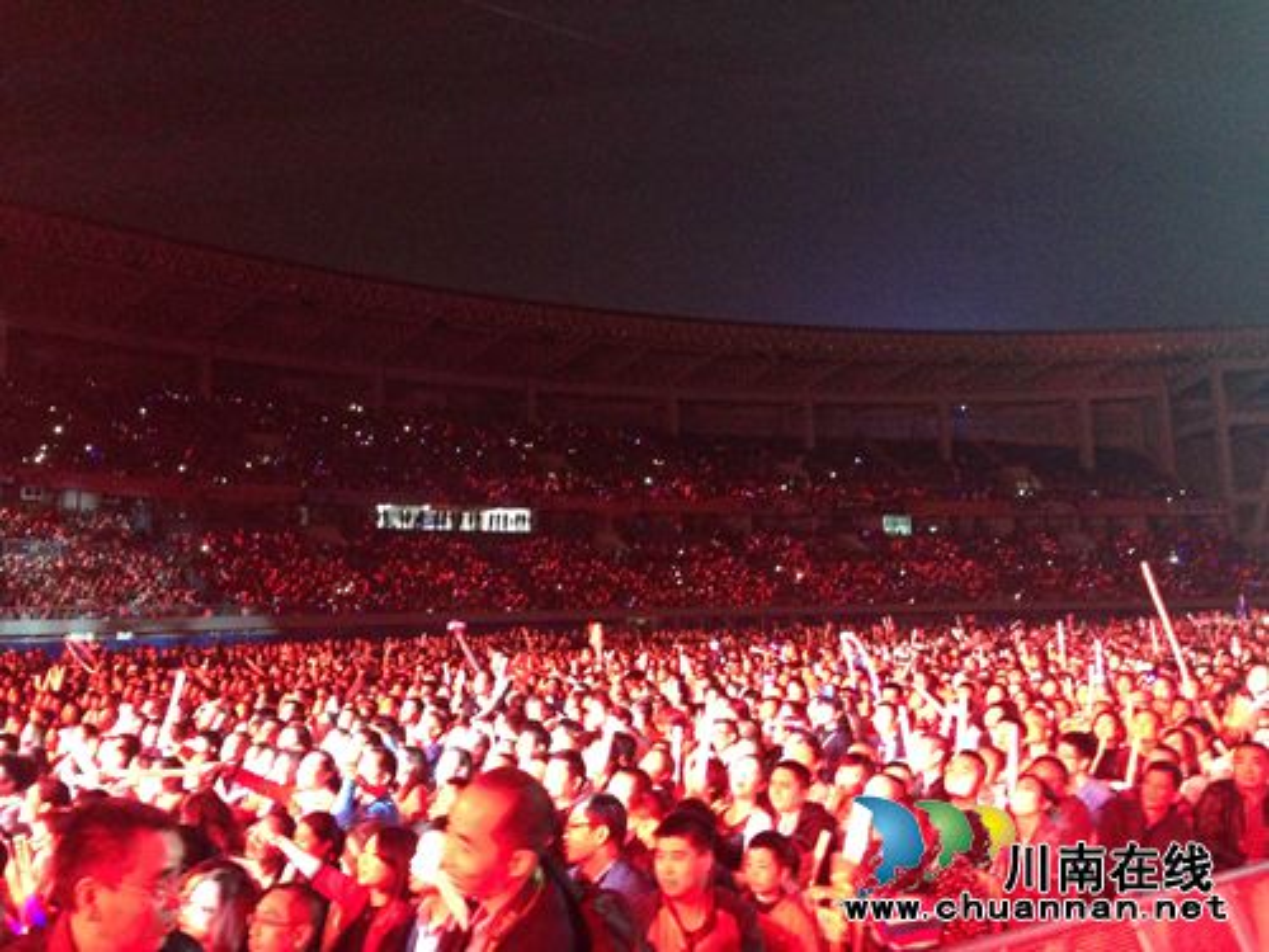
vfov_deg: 42.9
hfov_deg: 55.4
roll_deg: +0.4
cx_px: 634
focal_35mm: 33
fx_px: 1210
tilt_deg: +6.0
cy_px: 476
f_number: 2.4
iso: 640
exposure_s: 1/15
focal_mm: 4.12
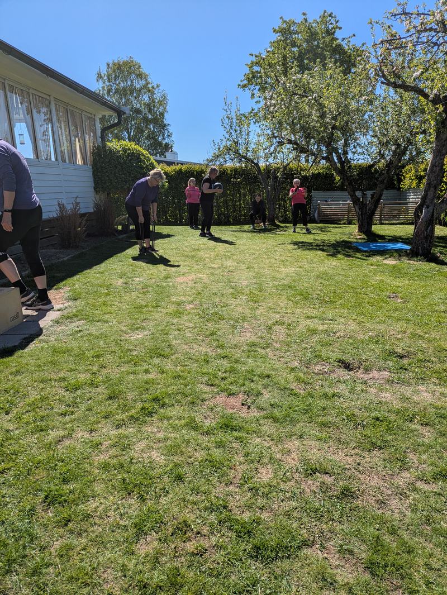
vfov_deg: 69.4
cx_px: 224
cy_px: 298
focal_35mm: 25
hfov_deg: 54.9
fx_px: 430
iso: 46
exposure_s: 1/2538
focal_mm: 5.43
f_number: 1.89
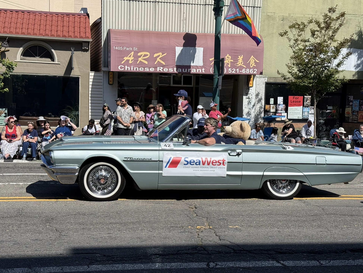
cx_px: 176
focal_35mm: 51
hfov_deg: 37.5
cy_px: 142
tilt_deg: -4.2
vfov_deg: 28.6
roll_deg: -1.1
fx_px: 535
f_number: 1.78
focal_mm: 6.76
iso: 64
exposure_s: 1/6024
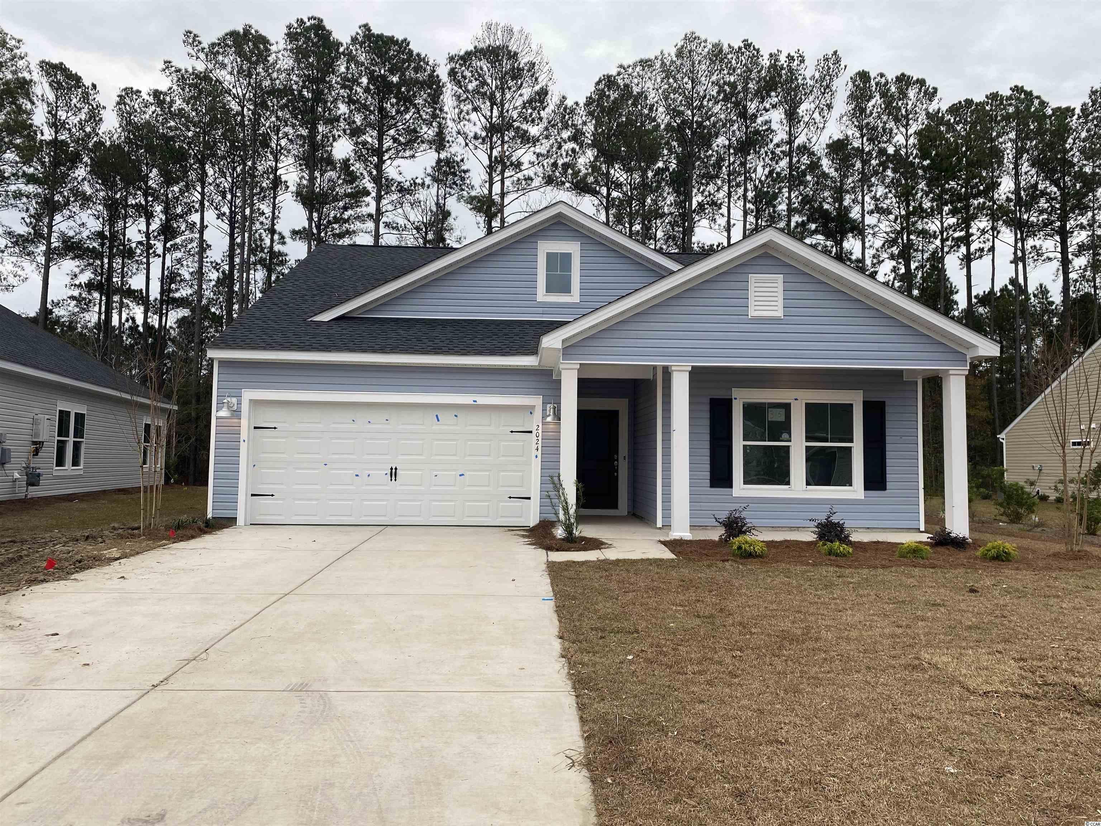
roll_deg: -0.2
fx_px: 827
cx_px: 550
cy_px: 413
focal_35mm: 26
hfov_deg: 67.3
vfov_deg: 53.1
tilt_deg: +3.4
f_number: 1.8
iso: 32
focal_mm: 4.25
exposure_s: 1/452
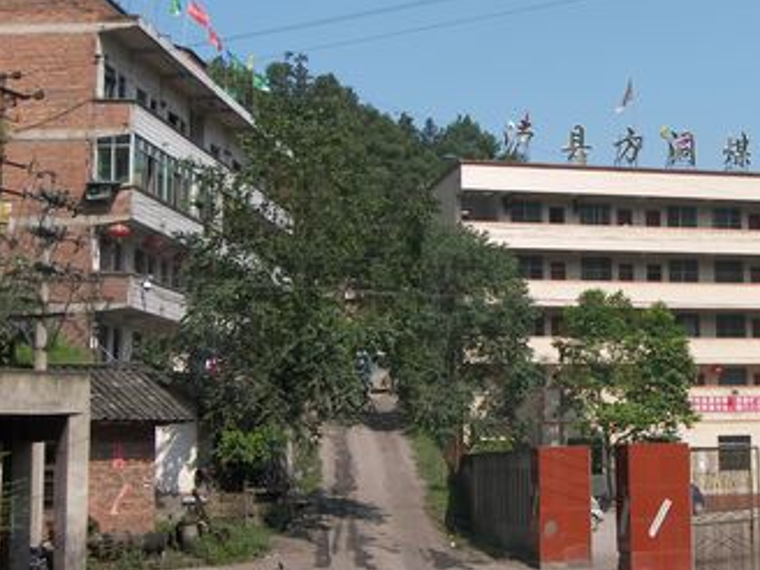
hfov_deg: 28.7
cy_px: 263
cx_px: 535
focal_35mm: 67
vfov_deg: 21.9
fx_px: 1471
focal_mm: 9.2
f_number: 3.6
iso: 50
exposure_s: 1/640
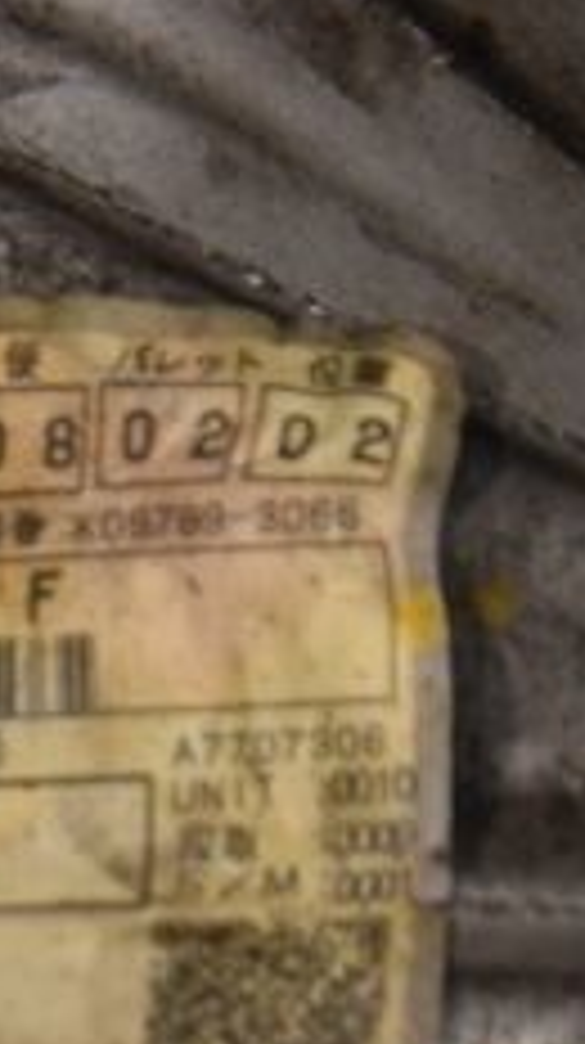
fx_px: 9597
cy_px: 914
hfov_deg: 3.5
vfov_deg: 6.2
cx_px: -302
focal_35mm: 347
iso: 800
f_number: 5.3
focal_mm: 80
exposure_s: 1/60
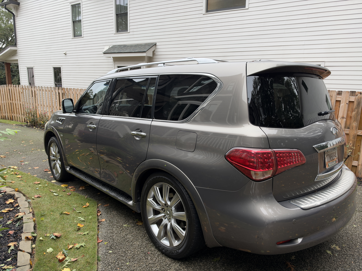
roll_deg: -1.2
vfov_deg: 56.8
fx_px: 251
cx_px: 181
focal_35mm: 24
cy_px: 136
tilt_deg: -12.1
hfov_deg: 71.6
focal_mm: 6.93
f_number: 1.8
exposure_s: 1/121
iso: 80
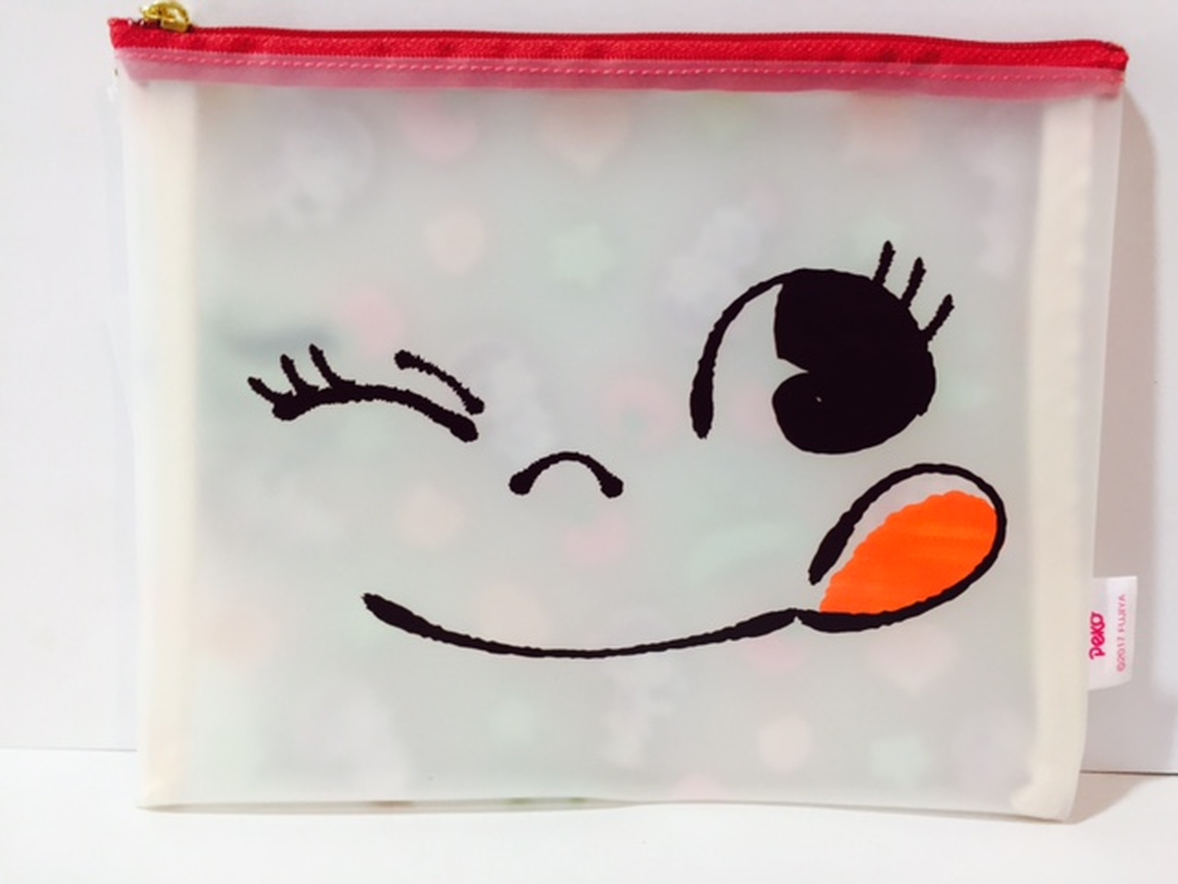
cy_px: 442
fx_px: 987
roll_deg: -3.4
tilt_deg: -19.0
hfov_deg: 61.7
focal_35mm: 29
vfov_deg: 48.2
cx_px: 589
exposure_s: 1/33
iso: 80
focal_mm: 4.15
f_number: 2.2
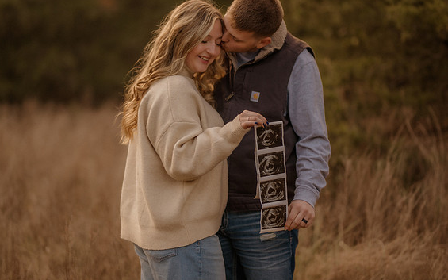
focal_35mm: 89
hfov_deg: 23.3
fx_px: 1087
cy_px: 150
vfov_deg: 14.7
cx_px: 219
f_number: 1.4
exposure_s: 1/1000
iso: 320
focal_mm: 85
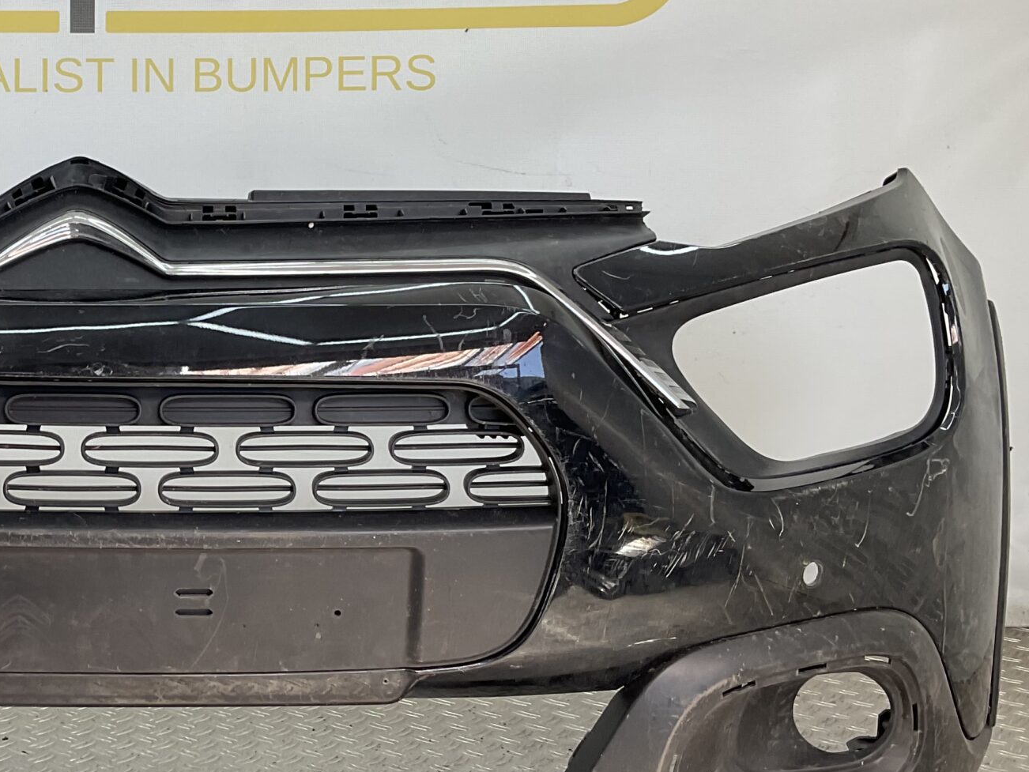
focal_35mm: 57
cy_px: 416
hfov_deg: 32.1
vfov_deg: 25.7
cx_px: 105
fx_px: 1695
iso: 16
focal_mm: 3
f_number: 1.8
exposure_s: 1/120
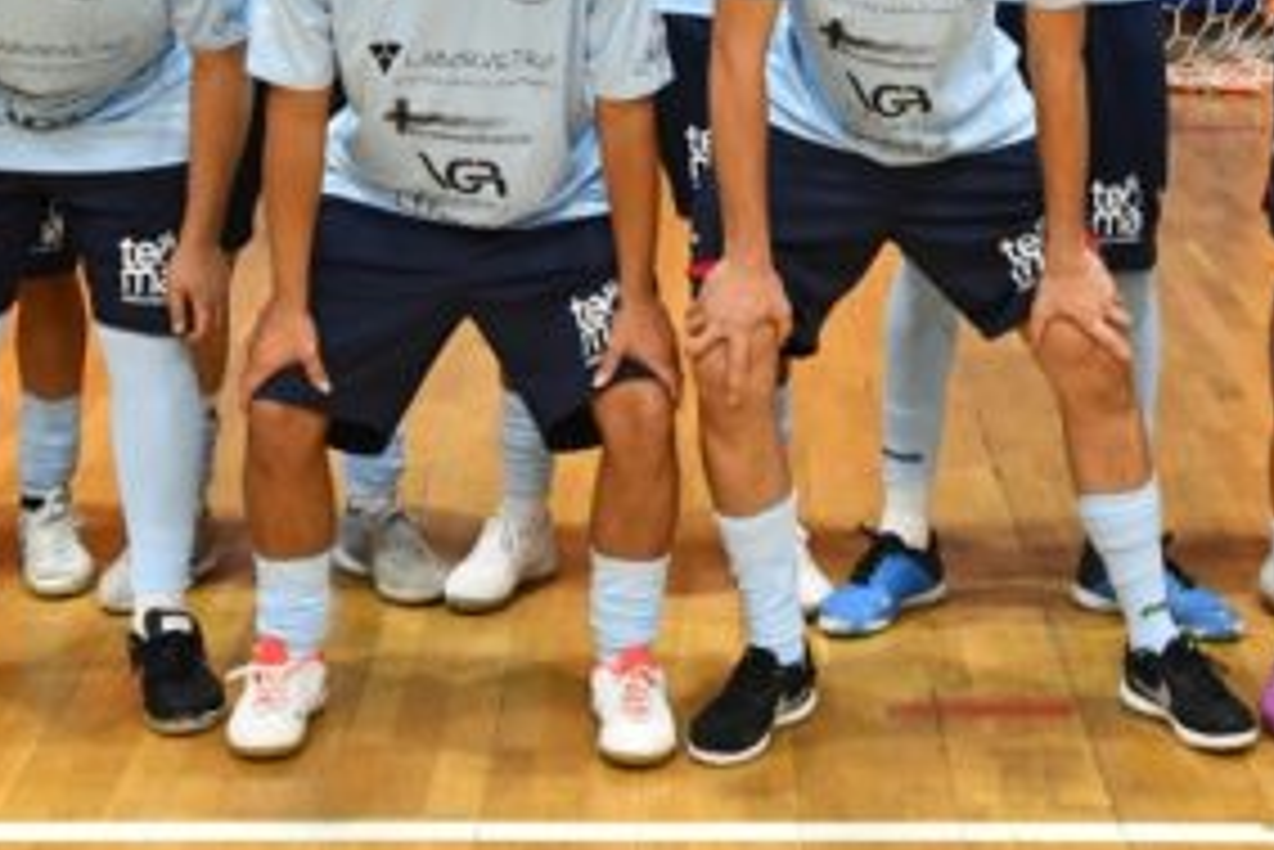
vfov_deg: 14.0
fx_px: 3399
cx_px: 810
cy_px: -94
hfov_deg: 21.2
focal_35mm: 96
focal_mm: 26
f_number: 5.6
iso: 2500
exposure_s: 1/125
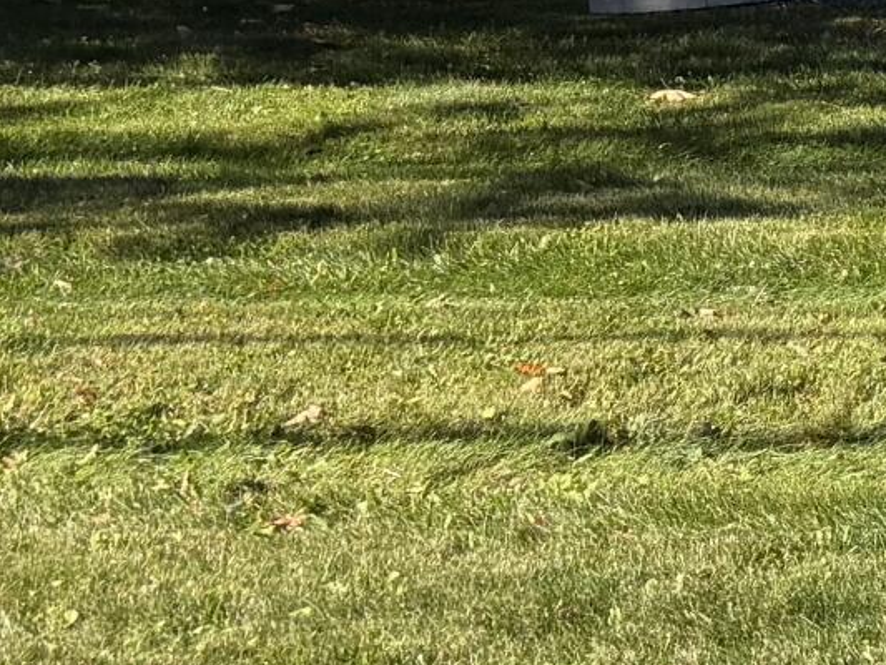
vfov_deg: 10.8
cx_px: 2116
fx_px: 3456
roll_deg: +1.2
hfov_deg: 11.9
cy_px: -185
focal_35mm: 135
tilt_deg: -2.5
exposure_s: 1/2525
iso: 80
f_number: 1.78
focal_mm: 6.76
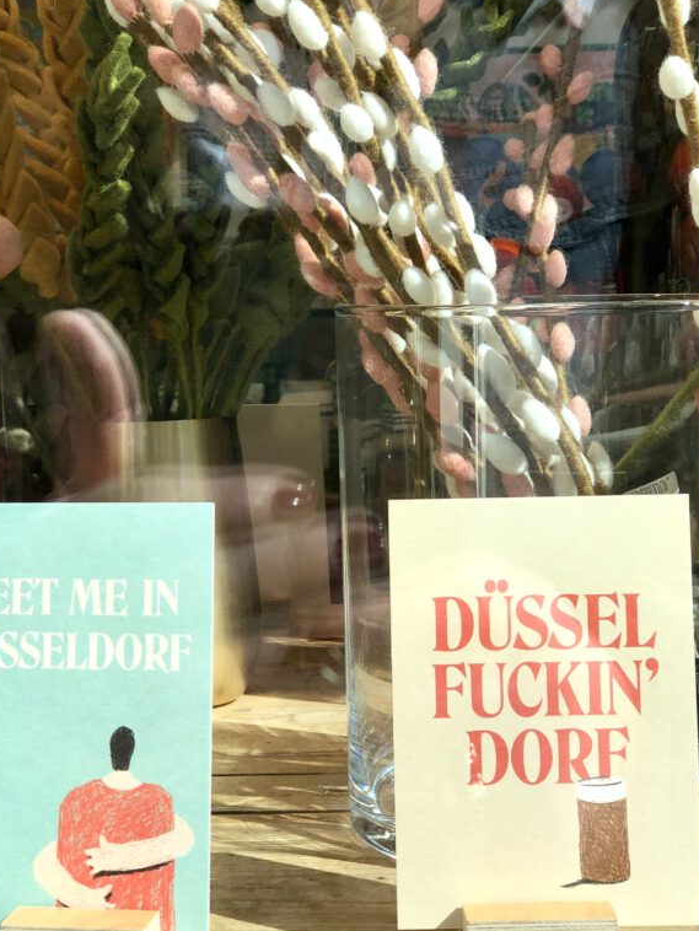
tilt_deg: -5.3
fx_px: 2072
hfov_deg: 19.1
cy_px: 488
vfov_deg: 25.3
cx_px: 278
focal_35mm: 77
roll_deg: +1.2
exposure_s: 1/695
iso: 20
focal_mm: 6.6
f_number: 2.8
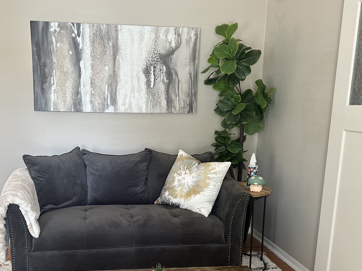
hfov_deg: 51.1
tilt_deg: -12.1
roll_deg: -1.0
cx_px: 148
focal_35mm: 36
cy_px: 182
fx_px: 376
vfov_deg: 39.2
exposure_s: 1/60
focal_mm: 6.86
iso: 250
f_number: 1.78
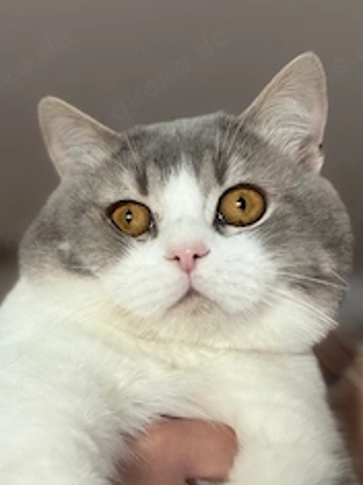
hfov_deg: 27.8
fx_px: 714
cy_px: 258
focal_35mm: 51
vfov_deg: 37.5
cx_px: 56
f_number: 1.9
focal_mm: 2.71
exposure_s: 1/60
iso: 250
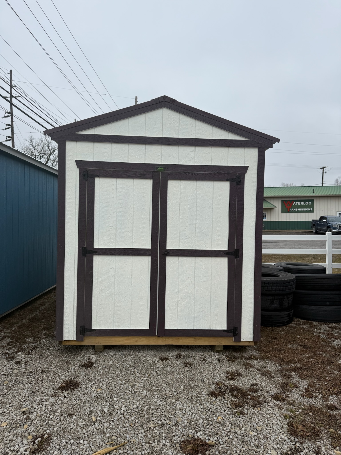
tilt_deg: -0.4
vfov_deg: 71.6
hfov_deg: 56.8
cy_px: 228
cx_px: 170
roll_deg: +1.4
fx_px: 315
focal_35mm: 24
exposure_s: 1/5319
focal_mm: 6.76
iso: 80
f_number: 1.78
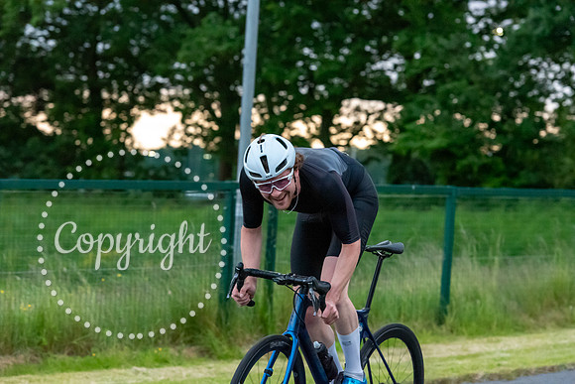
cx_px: 288
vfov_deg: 10.6
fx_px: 2077
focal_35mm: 130
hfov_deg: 15.8
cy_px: 192
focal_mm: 130
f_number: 6.3
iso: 12800
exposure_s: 1/800
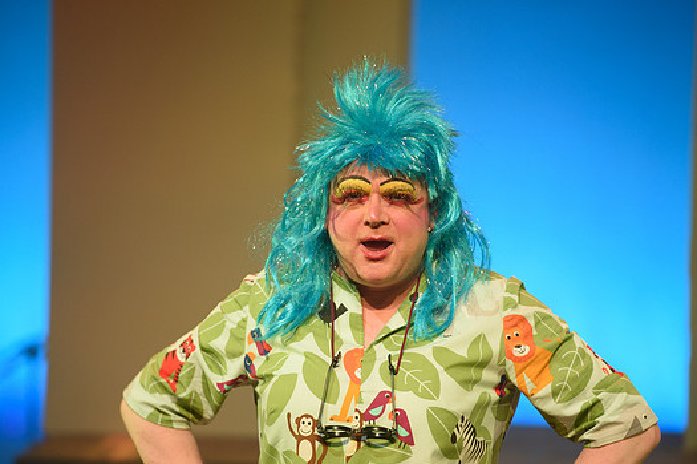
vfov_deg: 6.2
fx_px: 4275
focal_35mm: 221
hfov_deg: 9.3
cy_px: 237
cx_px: 360
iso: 800
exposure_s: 1/160
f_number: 2.8
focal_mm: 200
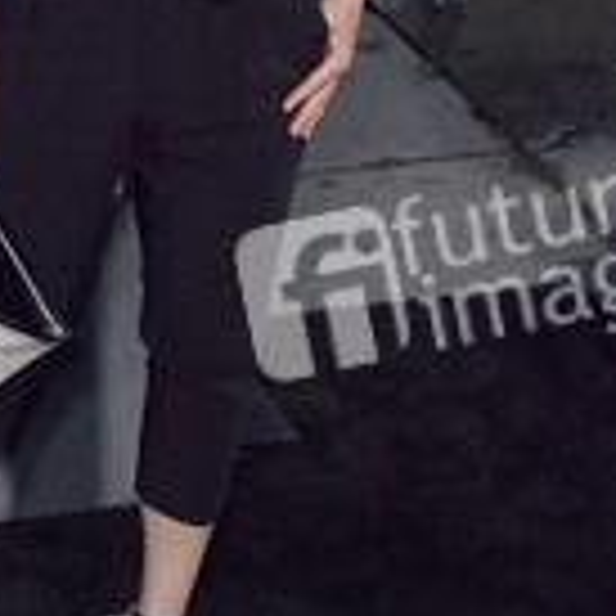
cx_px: 61
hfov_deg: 17.3
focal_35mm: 99
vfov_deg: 17.3
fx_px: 1993
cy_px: 49
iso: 640
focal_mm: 40
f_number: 6.3
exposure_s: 1/320
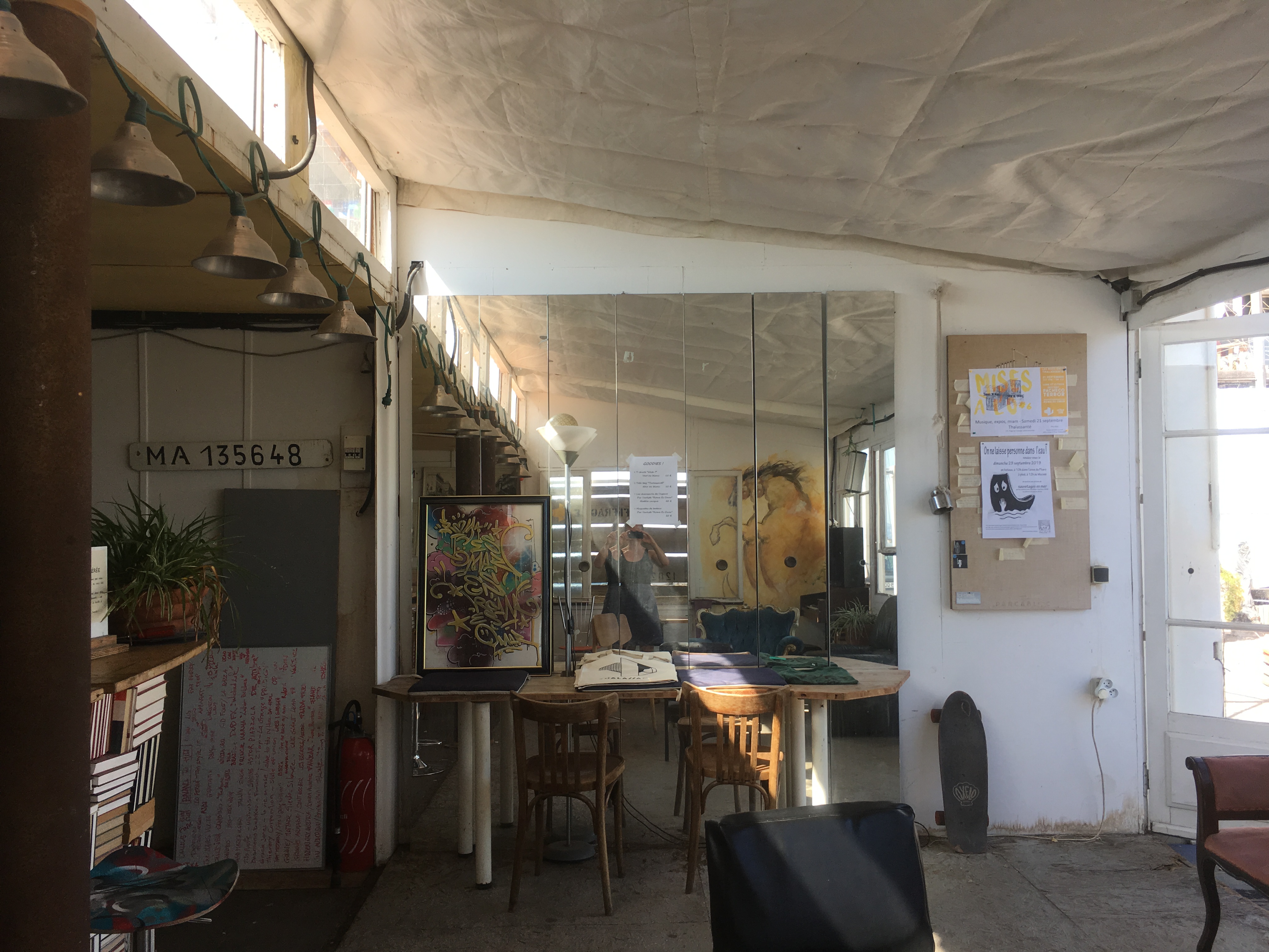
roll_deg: +0.0
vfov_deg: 48.2
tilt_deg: +4.5
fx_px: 1063
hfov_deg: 61.7
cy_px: 476
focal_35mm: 29
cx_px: 634
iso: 25
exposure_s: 1/247
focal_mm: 4.15
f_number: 2.2
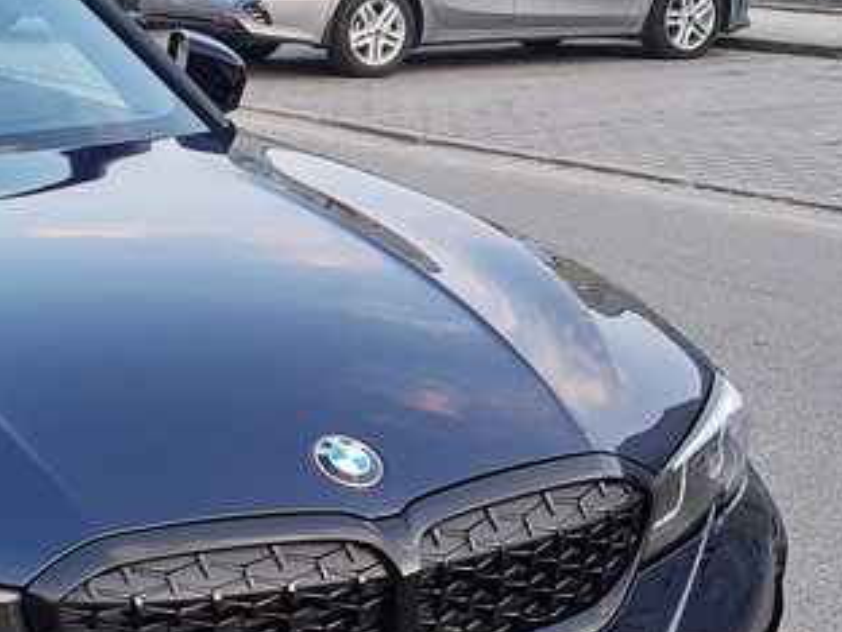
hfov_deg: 20.8
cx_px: -120
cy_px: 497
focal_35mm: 89
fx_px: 2165
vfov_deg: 16.5
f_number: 1.7
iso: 50
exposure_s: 1/203
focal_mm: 4.75
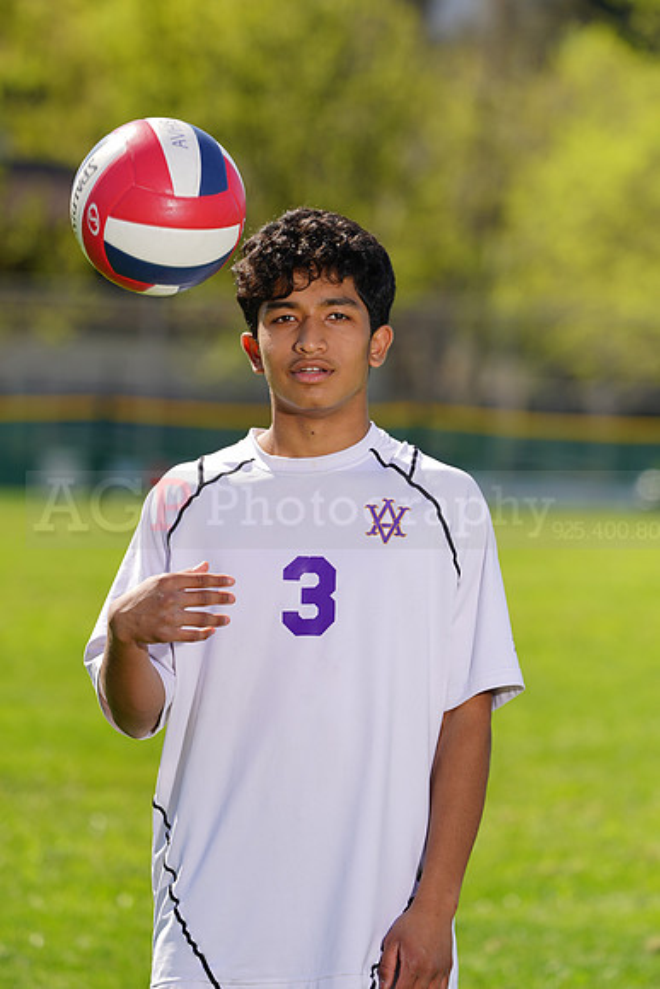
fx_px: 7832
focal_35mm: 285
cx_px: 330
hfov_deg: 4.8
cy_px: 494
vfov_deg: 7.2
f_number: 7.1
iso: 64
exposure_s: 1/200
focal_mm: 285
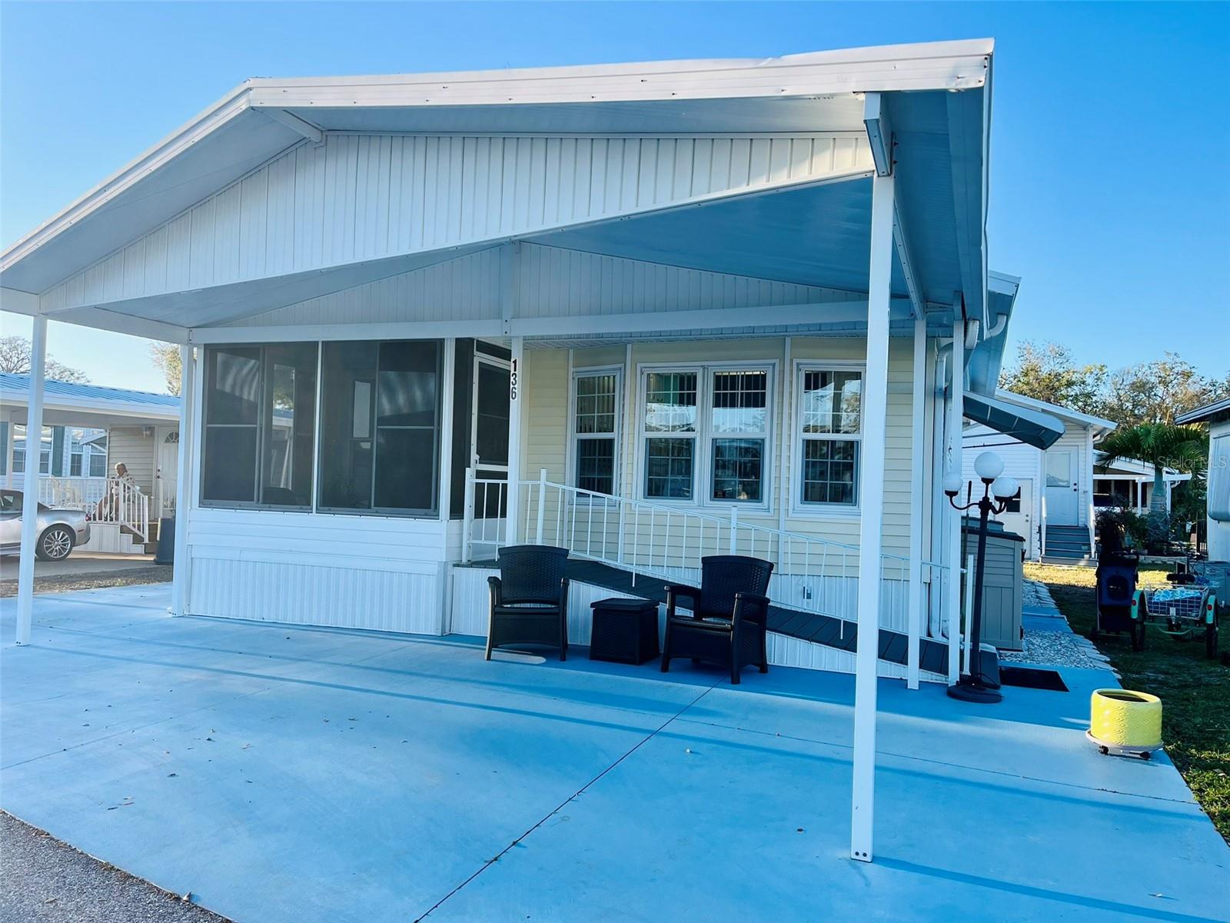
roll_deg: -2.0
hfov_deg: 67.3
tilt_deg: +2.4
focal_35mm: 26
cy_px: 462
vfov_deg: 53.1
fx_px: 924
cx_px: 615
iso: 50
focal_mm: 5.1
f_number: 1.6
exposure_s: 1/787
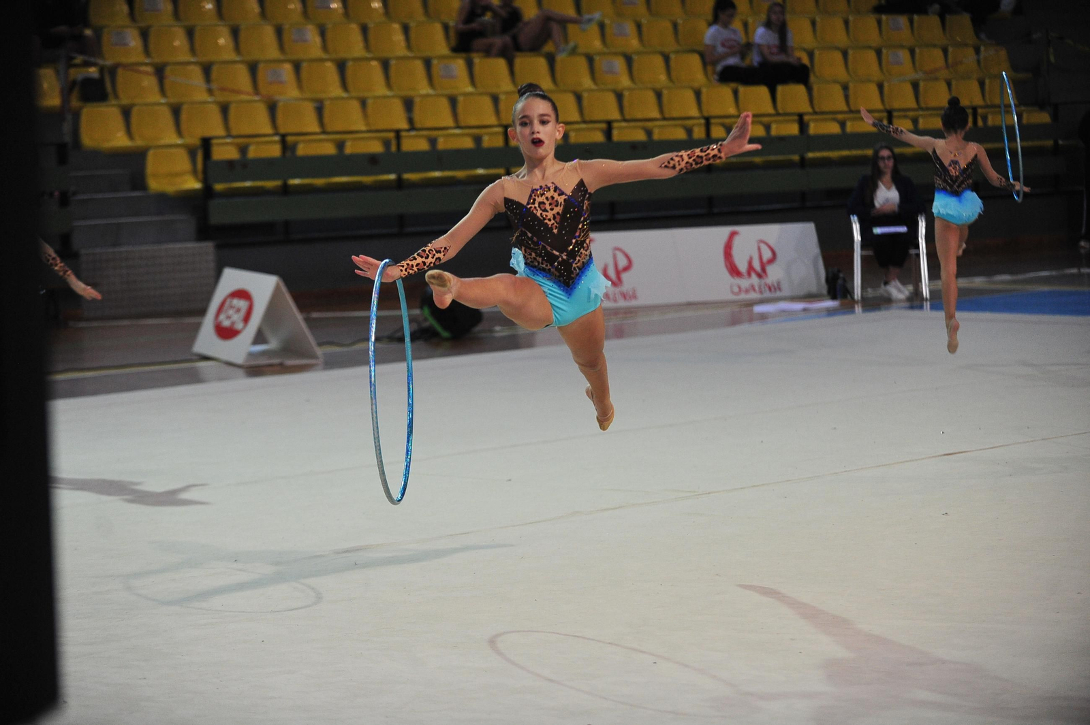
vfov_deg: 13.4
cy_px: 362
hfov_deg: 20.0
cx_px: 545
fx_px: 3087
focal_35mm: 102
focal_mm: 102
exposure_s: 1/1600
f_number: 2.8
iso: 3200
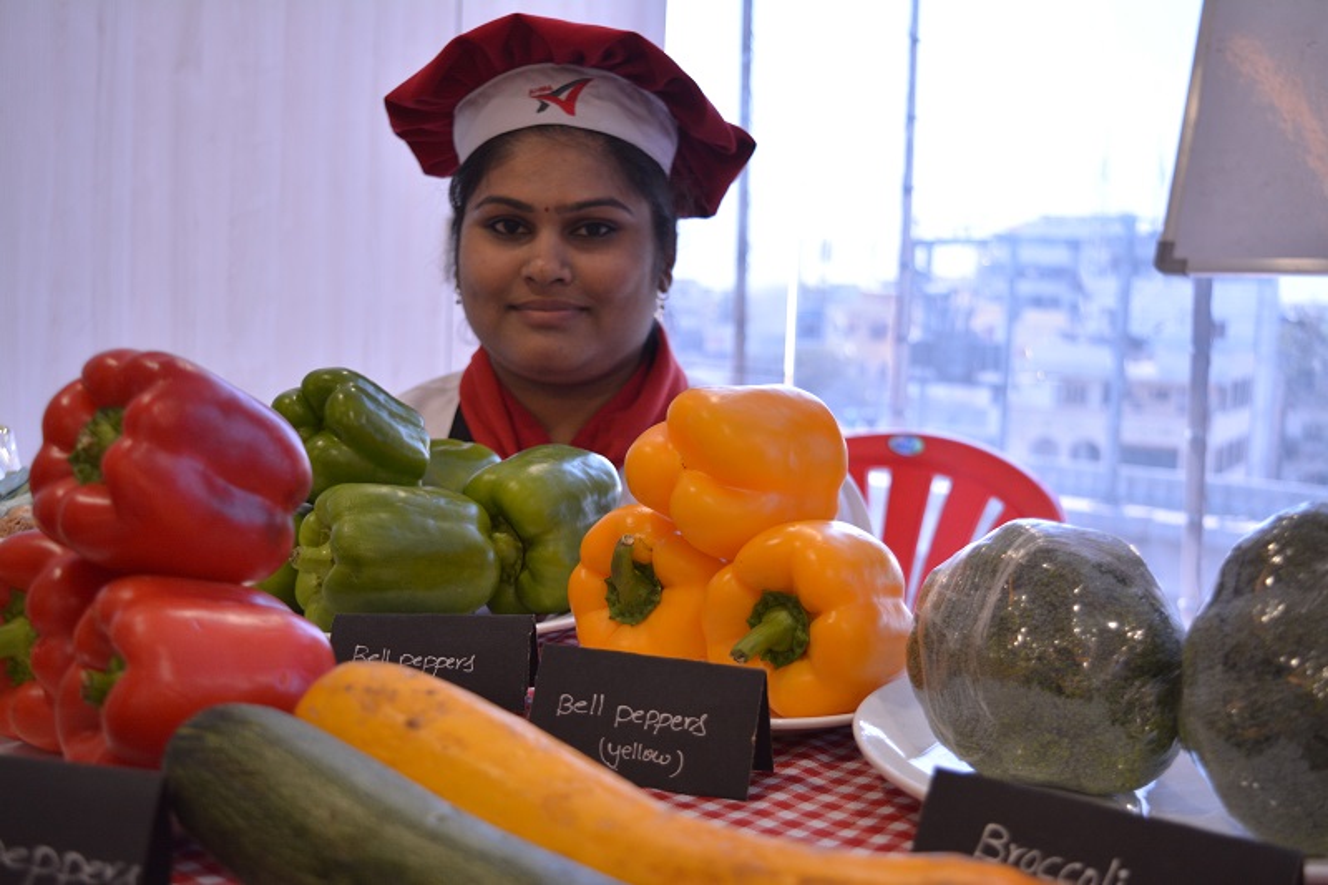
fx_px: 1494
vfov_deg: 33.0
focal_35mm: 40
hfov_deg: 47.9
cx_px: 664
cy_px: 442
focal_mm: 27
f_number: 4
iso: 450
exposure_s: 1/60
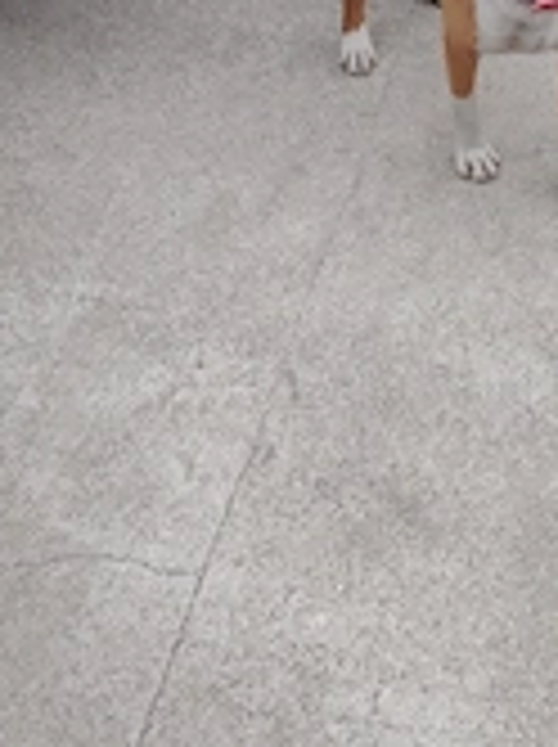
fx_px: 1250
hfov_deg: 24.6
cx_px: 477
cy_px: 216
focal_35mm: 58
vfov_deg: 32.8
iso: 547
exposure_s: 1/900
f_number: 1.75
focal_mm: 5.25
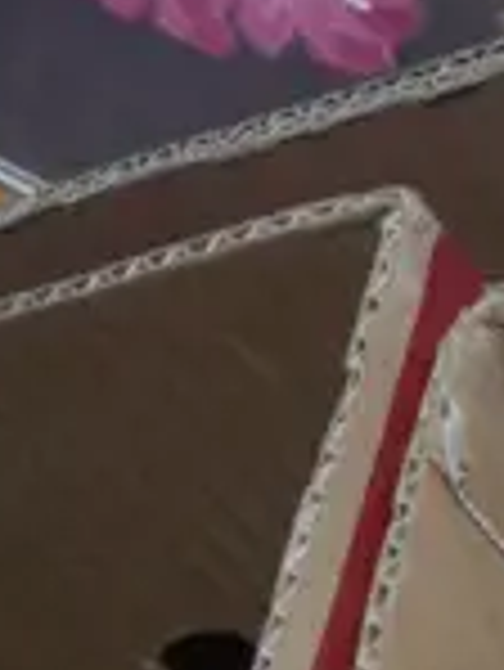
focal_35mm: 192
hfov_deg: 6.9
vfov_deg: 8.5
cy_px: 2032
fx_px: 3722
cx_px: 1588
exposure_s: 1/60
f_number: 3.5
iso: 1000
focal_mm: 14
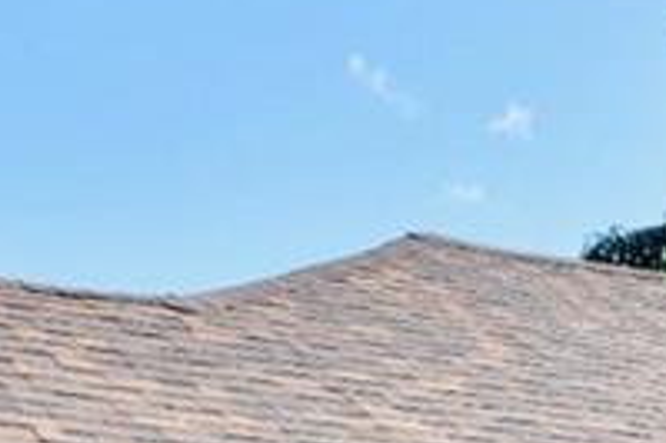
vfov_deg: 9.5
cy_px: 769
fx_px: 2551
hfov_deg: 14.5
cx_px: 769
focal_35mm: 138
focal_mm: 18
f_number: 9
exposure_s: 1/320
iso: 200
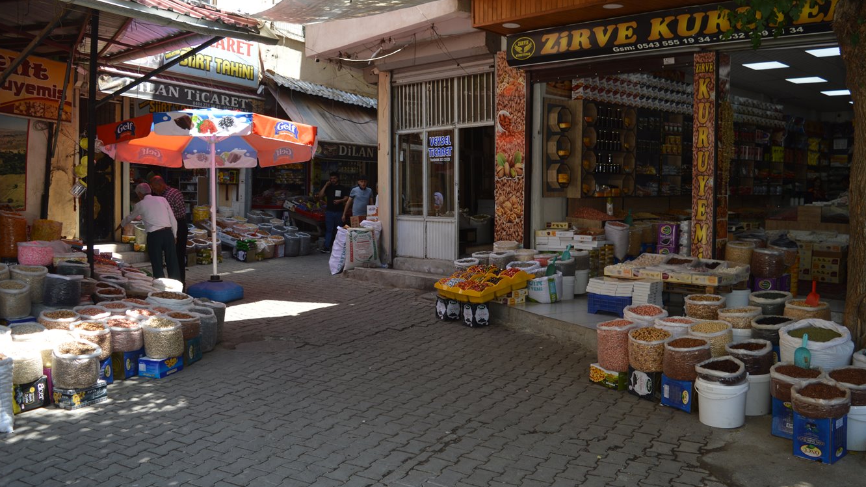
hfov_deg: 66.1
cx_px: 438
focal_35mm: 29
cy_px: 231
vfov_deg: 40.2
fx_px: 666
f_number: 4
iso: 100
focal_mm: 18
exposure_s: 1/200
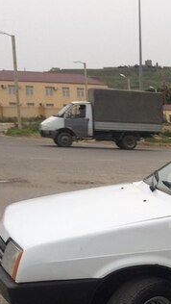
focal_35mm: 66
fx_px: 531
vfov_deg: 31.2
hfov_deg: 16.4
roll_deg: -1.5
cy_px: 236
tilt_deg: -10.8
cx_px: 267
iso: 32
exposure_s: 1/103
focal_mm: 4.15
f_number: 2.2
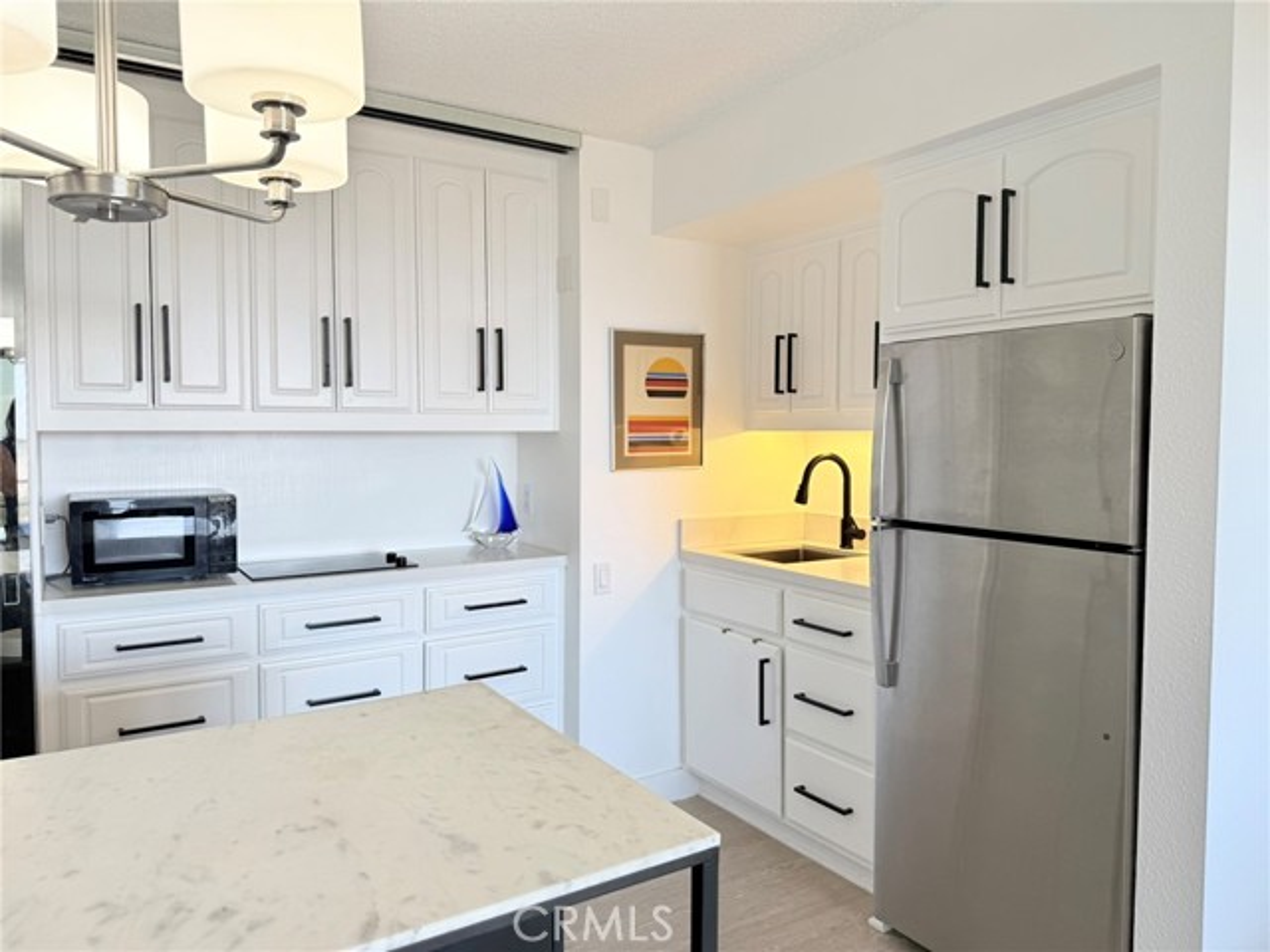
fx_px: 881
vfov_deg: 56.8
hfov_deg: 71.6
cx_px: 635
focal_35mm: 24
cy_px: 476
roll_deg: -0.4
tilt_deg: -1.3
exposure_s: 1/162
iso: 80
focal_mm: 6.76
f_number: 1.78
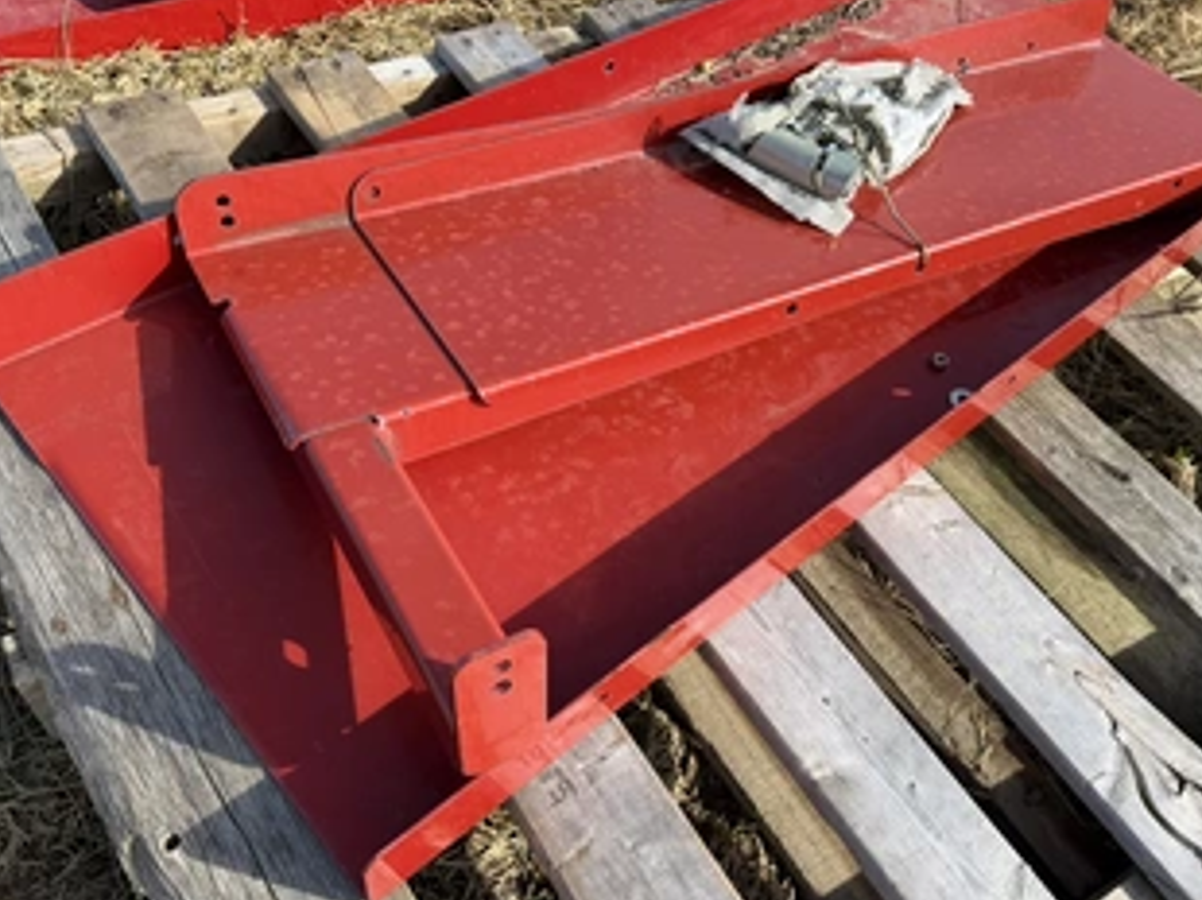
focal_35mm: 31
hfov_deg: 58.2
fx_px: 1076
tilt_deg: -53.6
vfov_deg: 45.4
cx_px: 667
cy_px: 469
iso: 80
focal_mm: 6.76
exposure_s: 1/2053
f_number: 1.78
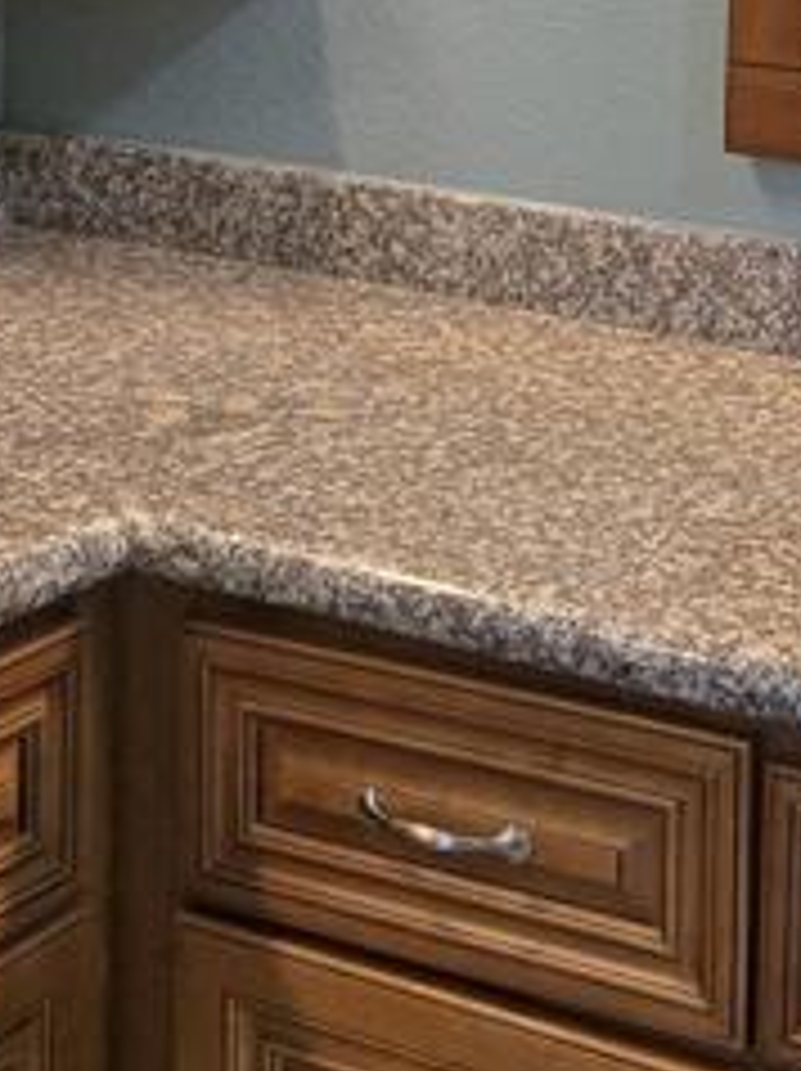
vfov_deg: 19.4
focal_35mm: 99
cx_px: 508
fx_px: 3060
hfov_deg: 14.9
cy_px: 63
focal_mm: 5.4
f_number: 1.8
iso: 250
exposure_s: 1/120
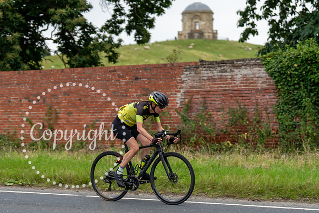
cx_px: 131
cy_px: 108
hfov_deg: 20.6
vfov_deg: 13.9
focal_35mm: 99
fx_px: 876
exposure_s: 1/800
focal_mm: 84
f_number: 2.8
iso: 1000
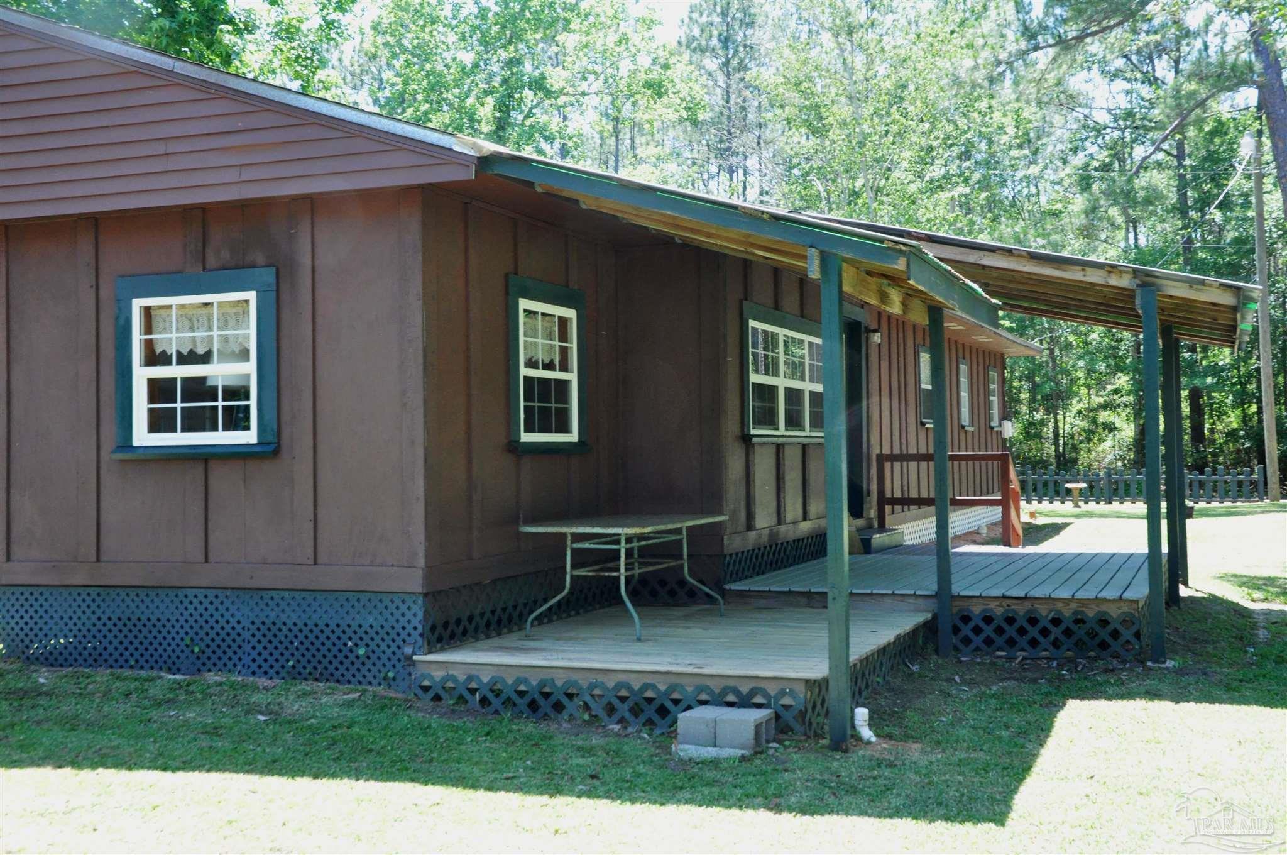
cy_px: 428
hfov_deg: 46.5
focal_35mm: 42
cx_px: 644
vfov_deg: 31.8
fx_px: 1500
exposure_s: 1/160
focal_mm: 28
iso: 1250
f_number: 13
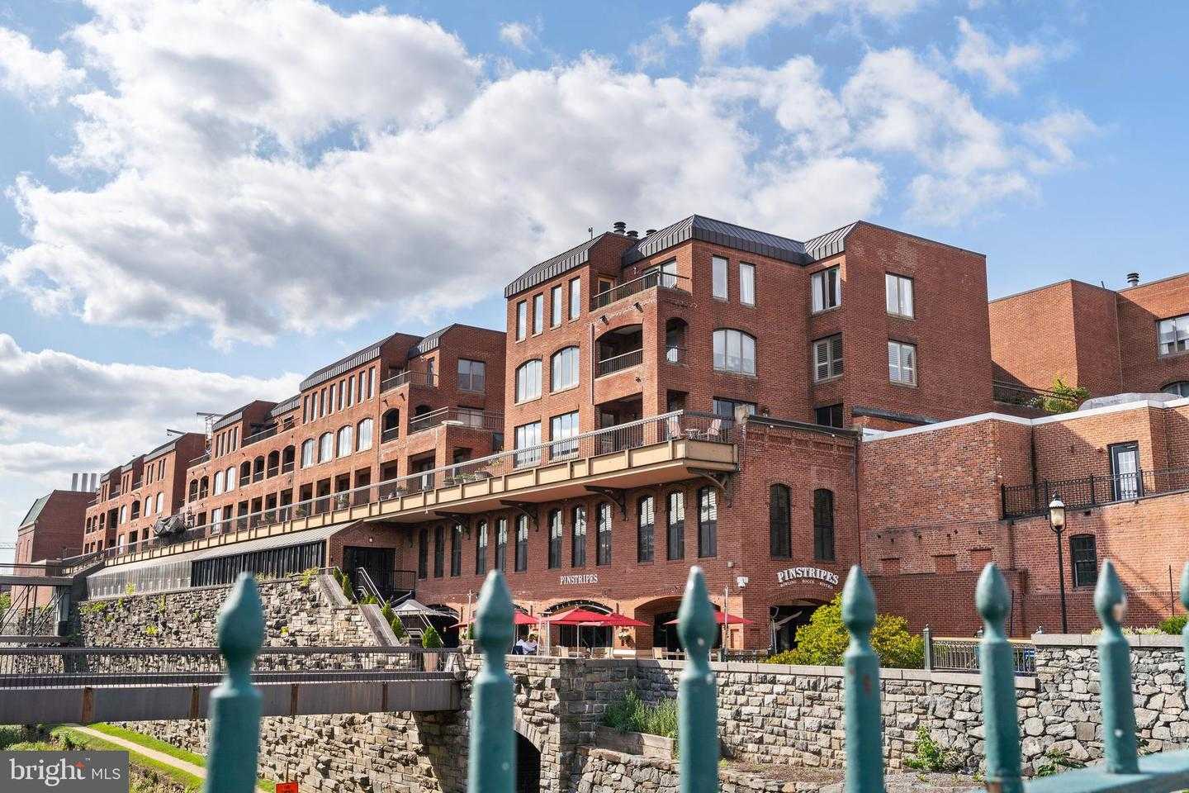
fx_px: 1139
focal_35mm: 34
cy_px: 396
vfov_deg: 38.4
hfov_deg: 55.1
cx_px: 594
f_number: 8
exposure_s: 1/400
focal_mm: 34.5
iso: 100
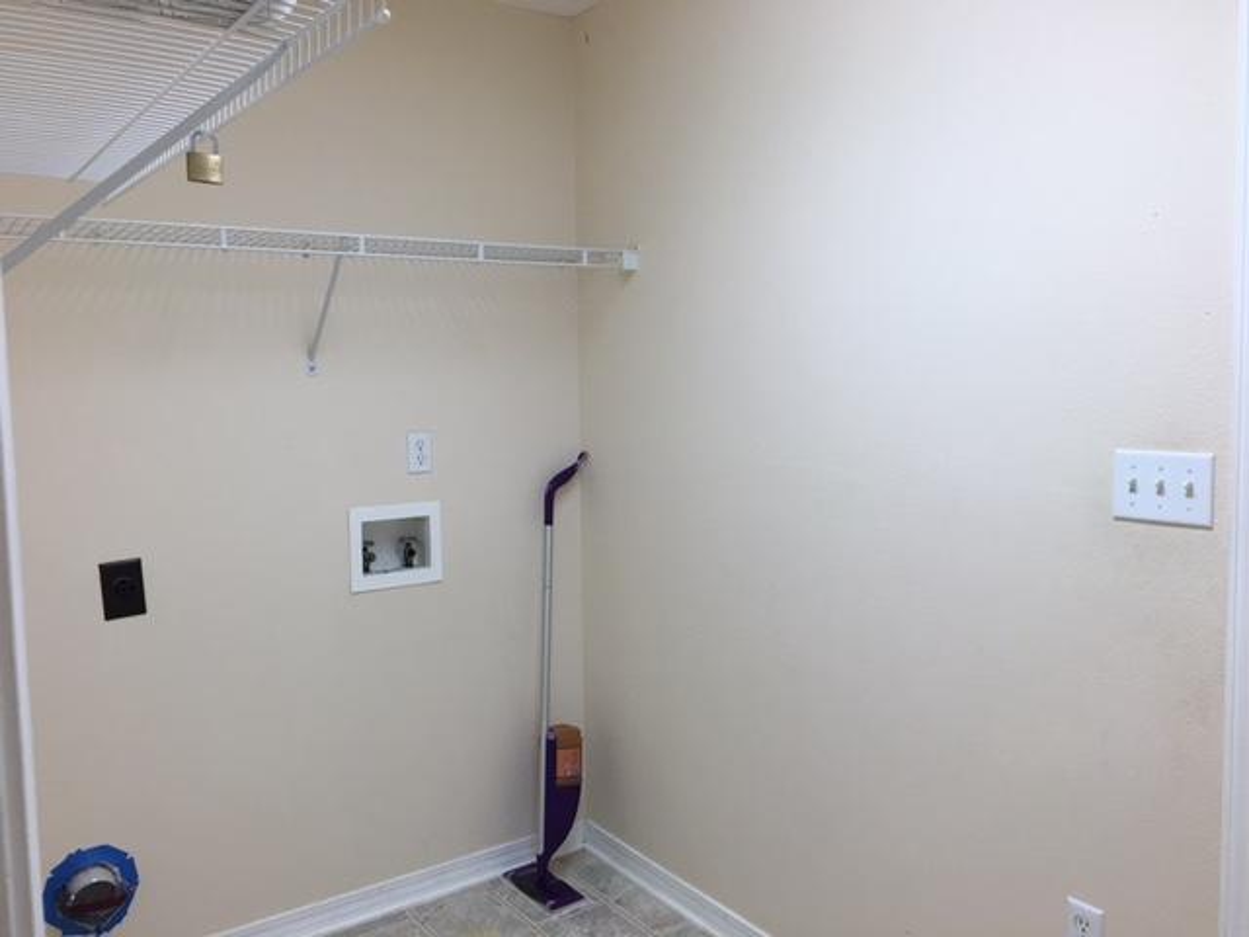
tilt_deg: -5.4
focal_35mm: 29
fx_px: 1046
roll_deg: +1.2
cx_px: 624
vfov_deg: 48.2
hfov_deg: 61.7
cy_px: 468
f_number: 2.2
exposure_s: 1/40
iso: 25
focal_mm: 4.15
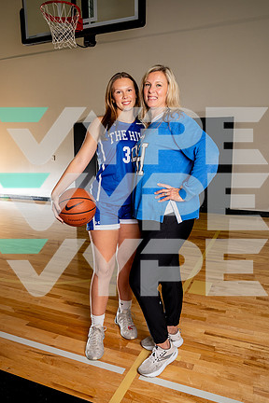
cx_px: 132
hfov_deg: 46.4
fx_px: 314
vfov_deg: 65.5
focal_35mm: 28
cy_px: 202
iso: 640
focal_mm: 26.9
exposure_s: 1/200
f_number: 7.1
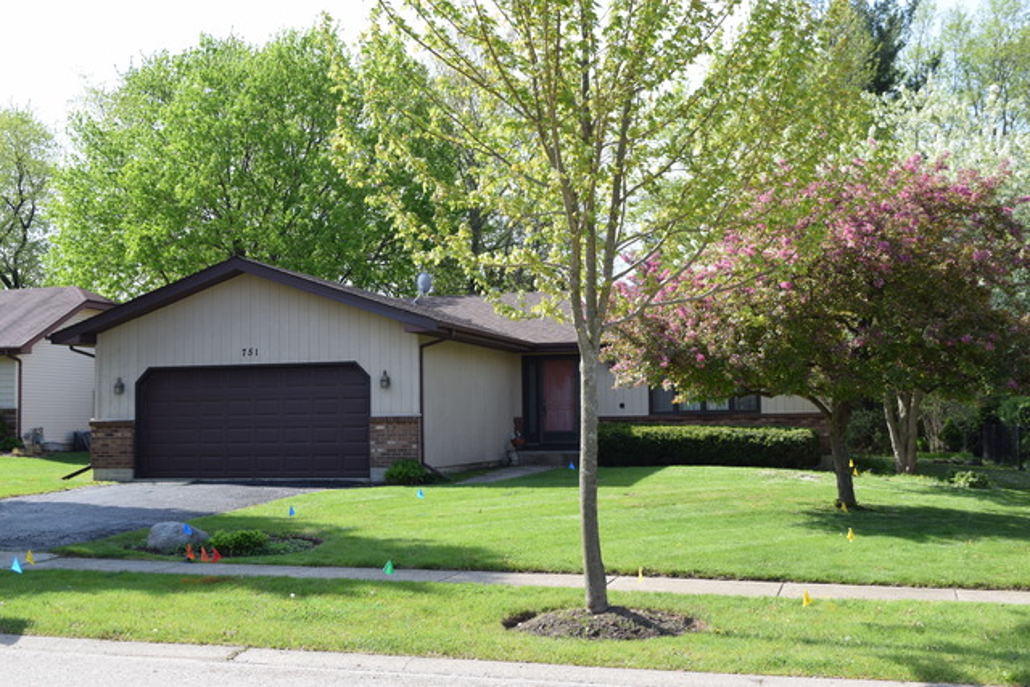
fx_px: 1288
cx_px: 515
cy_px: 344
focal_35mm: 45
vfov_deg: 29.9
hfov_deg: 43.6
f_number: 8
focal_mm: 30
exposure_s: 1/250
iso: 200
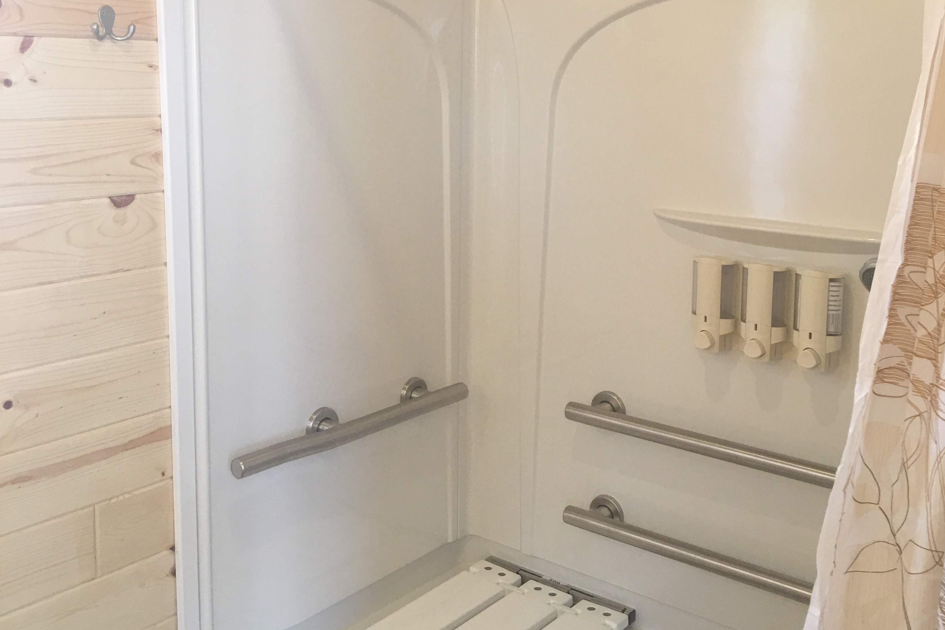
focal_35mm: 41
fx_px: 1076
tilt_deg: -7.4
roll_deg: -1.9
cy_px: 203
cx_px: 481
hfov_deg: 47.4
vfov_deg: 32.3
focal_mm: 4.15
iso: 25
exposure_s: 1/15
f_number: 2.2
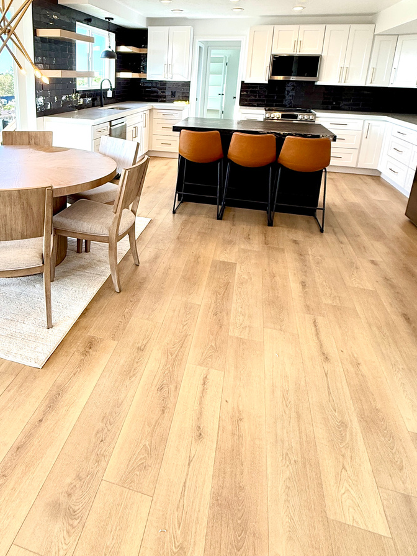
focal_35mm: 24
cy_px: 176
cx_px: 137
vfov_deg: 69.1
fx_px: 385
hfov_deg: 55.5
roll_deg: -0.9
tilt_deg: -14.0
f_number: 2.2
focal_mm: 2.22
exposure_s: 1/120
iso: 80
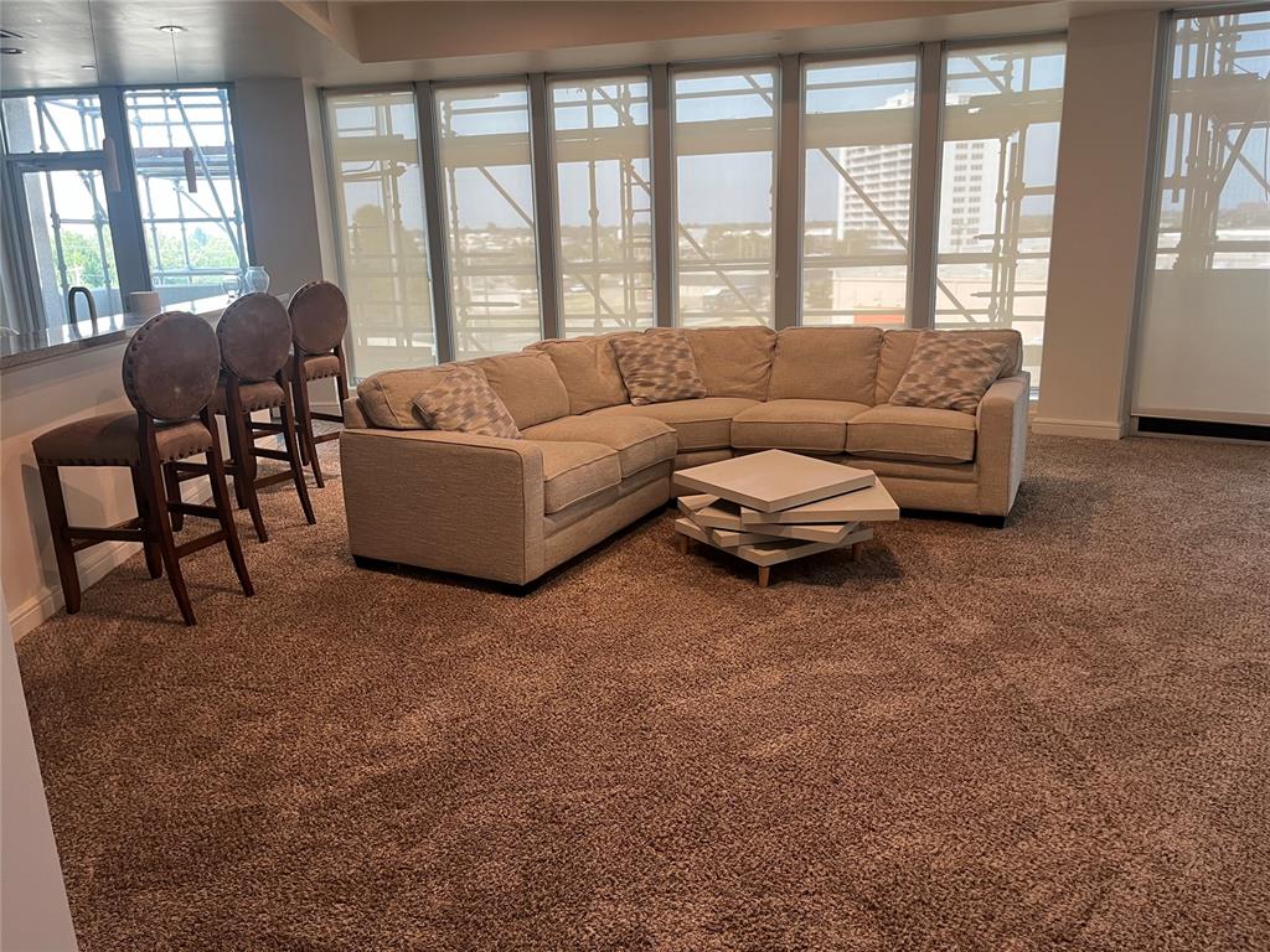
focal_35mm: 26
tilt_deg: -14.2
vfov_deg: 53.1
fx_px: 954
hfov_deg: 67.3
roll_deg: +2.3
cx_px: 635
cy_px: 476
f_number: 1.6
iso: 125
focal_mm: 5.1
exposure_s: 1/60
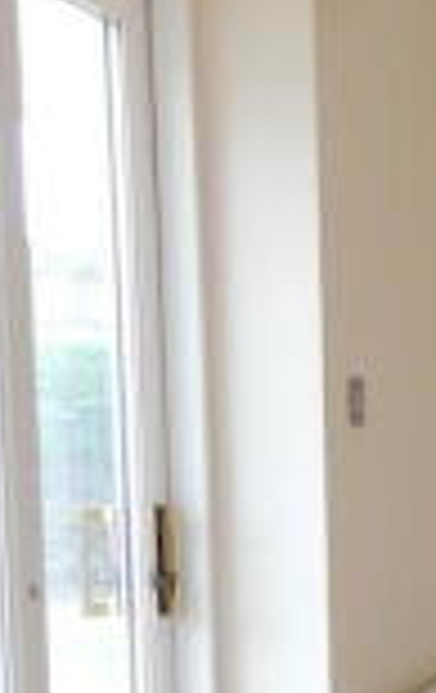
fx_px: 1739
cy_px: 619
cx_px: 1117
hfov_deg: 11.3
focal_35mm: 92
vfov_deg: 22.0
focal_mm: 4
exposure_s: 1/30
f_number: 3
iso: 220
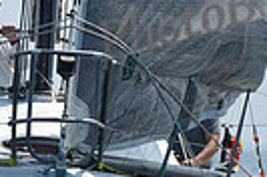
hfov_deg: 2.4
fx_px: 6474
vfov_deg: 1.6
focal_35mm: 875
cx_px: -4
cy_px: 142
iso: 250
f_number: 9
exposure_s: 1/1250
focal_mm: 200
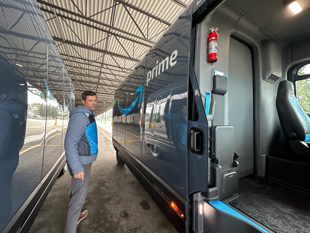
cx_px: 155
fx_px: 125
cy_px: 116
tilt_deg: +1.2
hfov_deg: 102.1
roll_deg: -0.9
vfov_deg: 85.7
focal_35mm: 14
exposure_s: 1/99
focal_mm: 2.22
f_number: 2.2
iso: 200
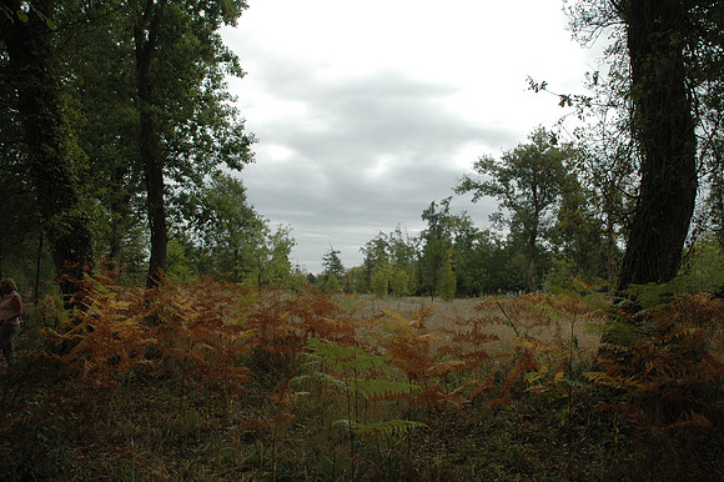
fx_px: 543
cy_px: 241
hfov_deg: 67.4
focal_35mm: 27
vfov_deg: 47.9
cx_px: 362
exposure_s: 1/400
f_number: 11
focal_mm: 18
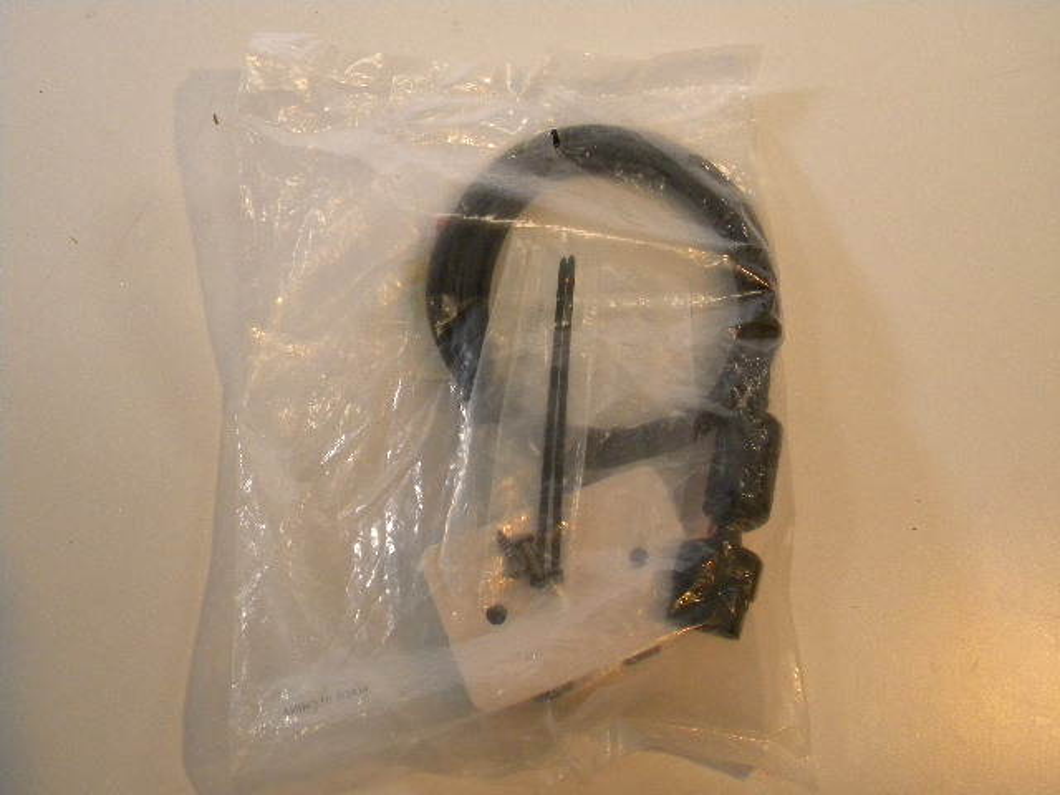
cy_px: 398
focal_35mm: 36
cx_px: 530
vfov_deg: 39.7
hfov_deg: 51.4
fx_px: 1102
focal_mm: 6.4
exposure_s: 1/237
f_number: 3.7
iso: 400
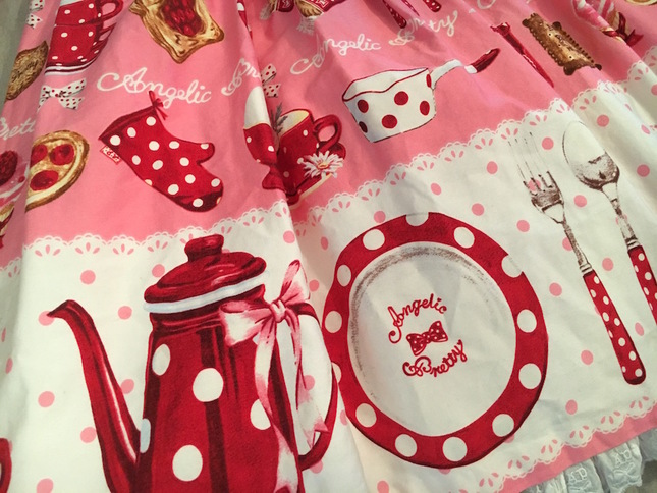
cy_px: 246
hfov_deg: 61.7
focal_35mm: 29
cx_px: 328
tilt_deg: -64.4
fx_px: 551
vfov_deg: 48.2
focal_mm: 4.15
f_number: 2.2
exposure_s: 1/17
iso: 200
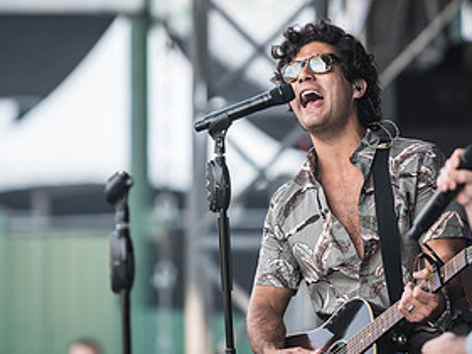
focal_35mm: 399
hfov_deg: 5.0
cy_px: 180
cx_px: 194
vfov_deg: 3.7
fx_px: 5440
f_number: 2.8
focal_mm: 200
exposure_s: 1/500
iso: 200
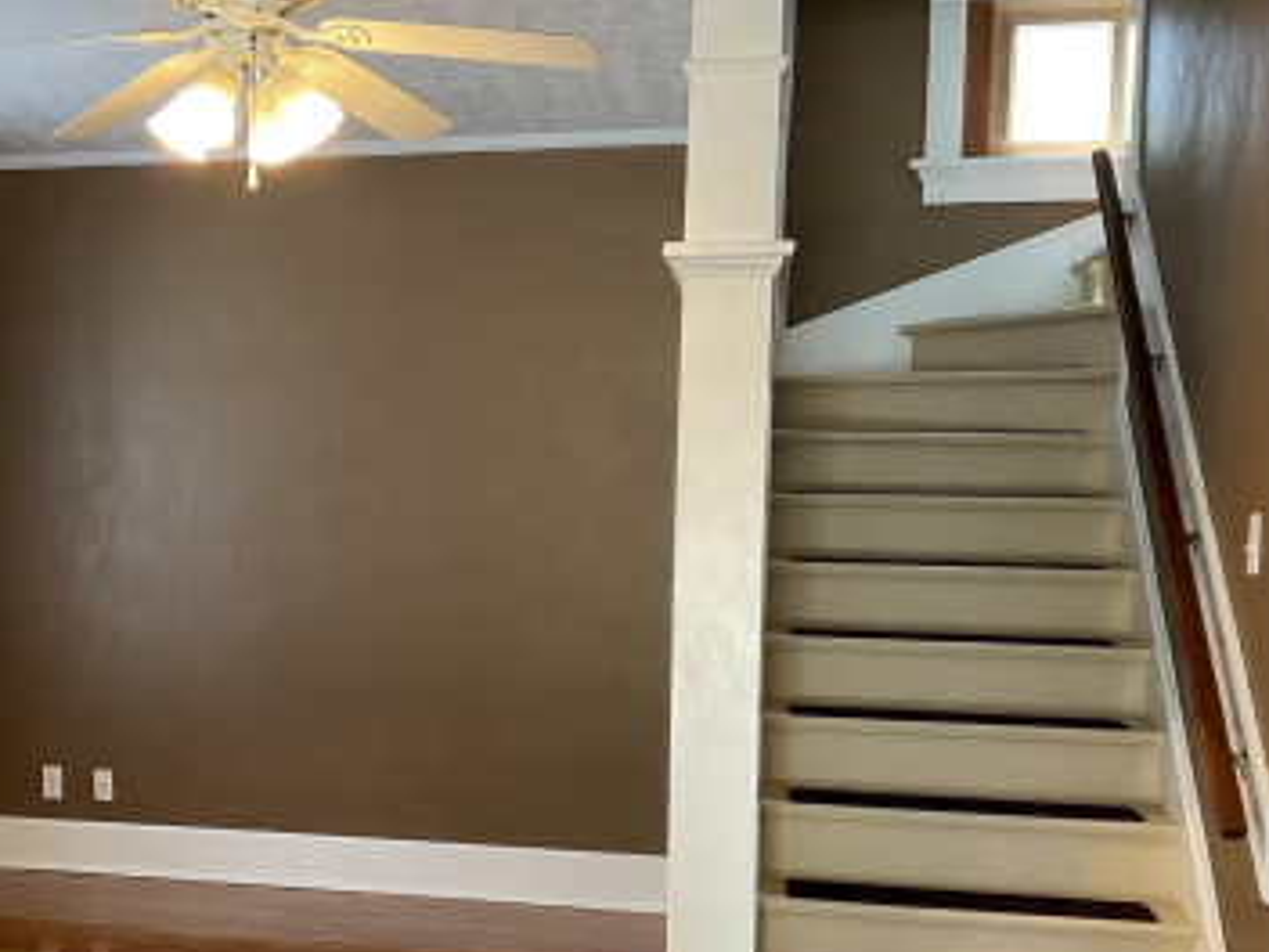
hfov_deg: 33.7
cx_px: 218
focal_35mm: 55
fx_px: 2016
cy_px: 667
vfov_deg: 26.3
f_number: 1.8
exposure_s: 1/60
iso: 125
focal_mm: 3
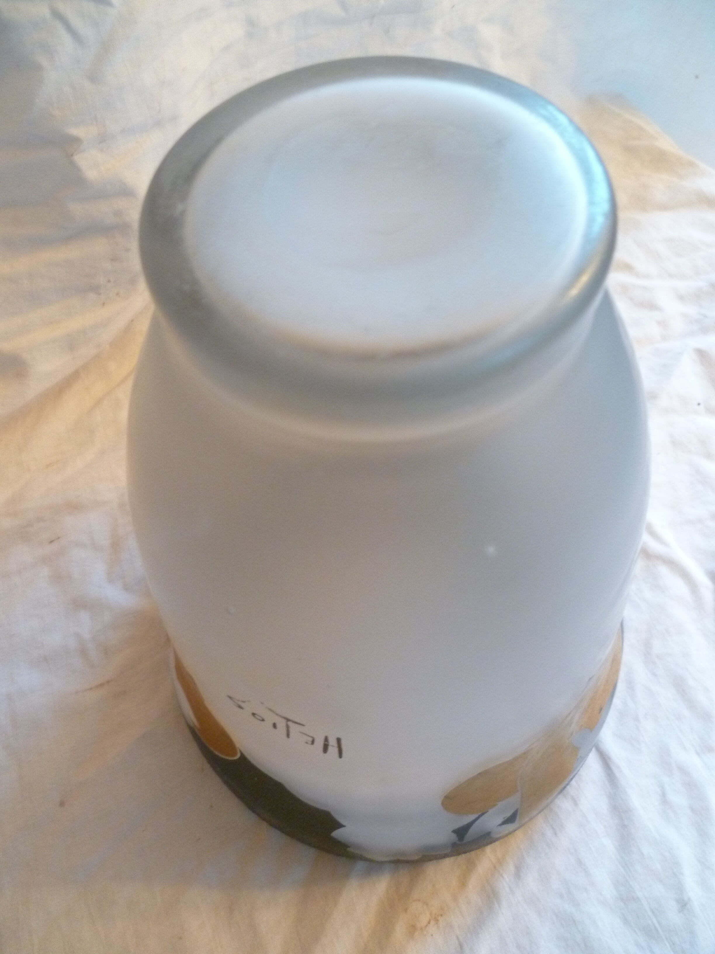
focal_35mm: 28
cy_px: 477
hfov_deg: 49.7
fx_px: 771
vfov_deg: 63.4
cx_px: 358
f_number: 2.8
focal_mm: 5
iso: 400
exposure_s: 1/8
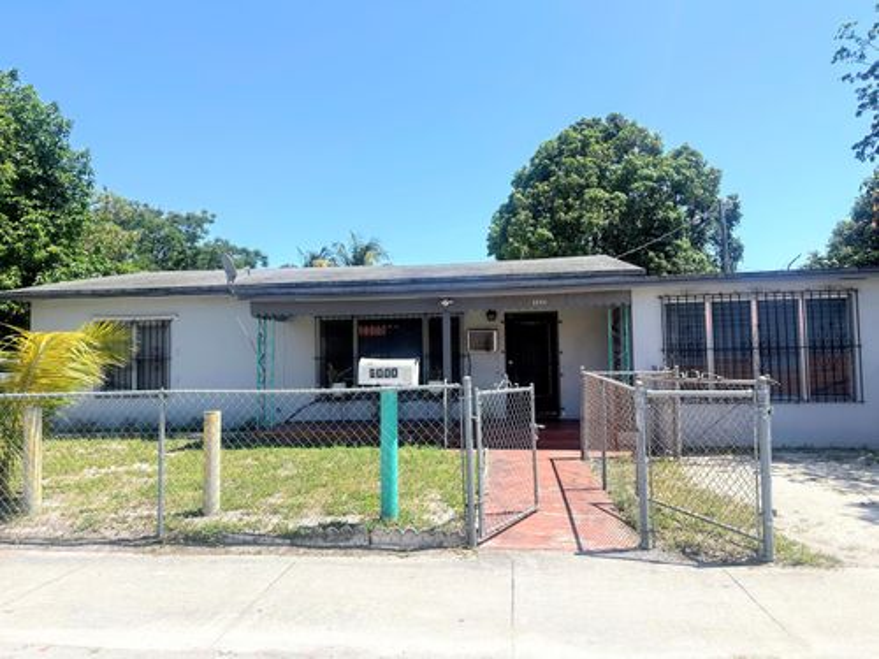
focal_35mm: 24
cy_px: 330
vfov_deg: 56.8
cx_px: 440
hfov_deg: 71.6
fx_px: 609
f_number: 1.78
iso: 80
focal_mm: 6.86
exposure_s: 1/3597
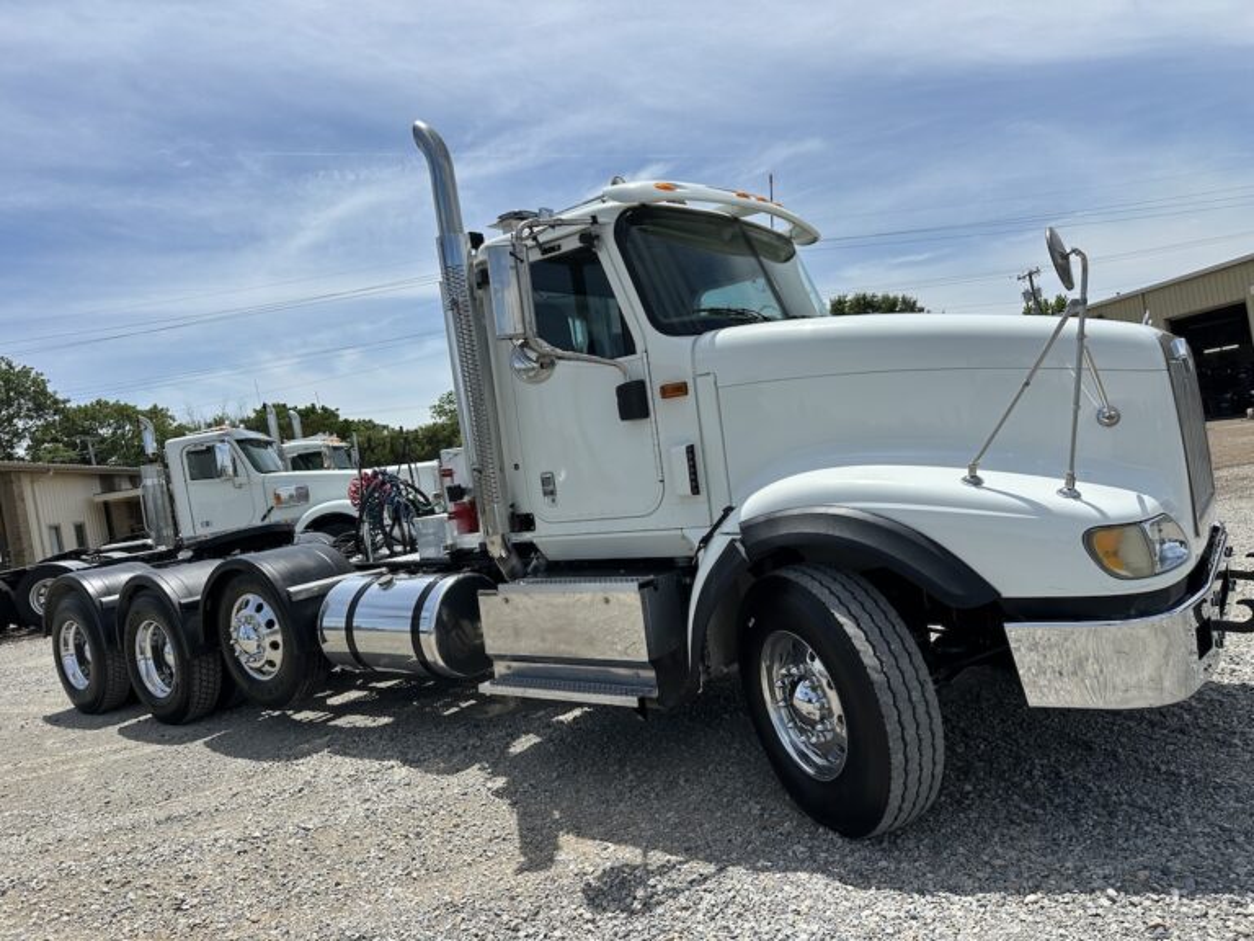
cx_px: 627
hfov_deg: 71.6
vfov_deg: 56.8
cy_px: 470
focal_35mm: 24
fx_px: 869
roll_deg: +9.5
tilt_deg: -0.8
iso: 80
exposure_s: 1/7042
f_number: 1.78
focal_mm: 6.86
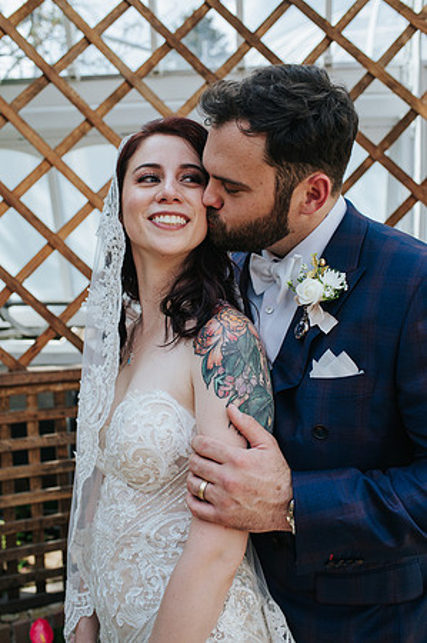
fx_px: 624
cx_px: 214
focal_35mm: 35
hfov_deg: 37.8
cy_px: 322
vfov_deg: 54.5
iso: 220
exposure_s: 1/640
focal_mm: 35
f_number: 3.5
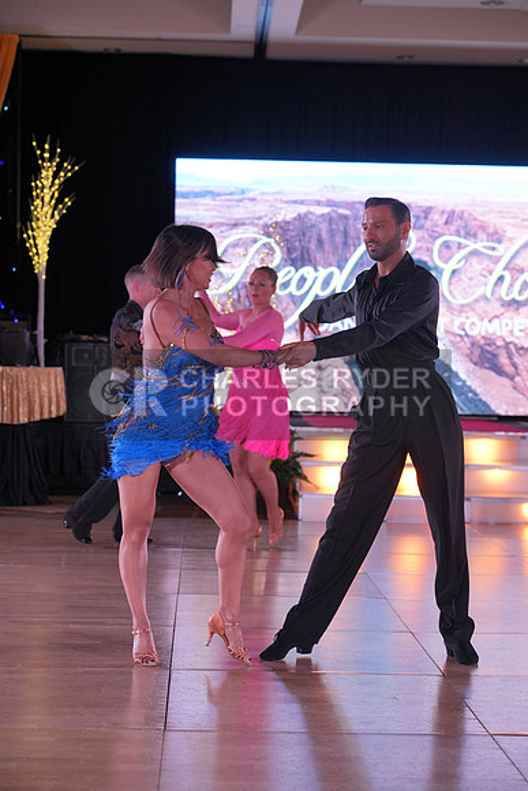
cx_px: 264
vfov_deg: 27.0
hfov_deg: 18.2
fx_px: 1649
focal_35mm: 75
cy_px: 396
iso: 1600
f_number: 4
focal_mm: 75
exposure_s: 1/400
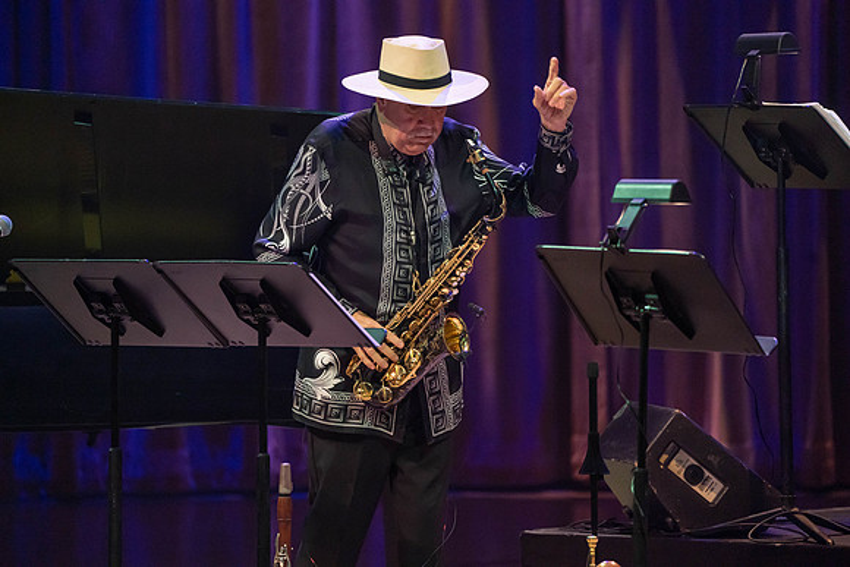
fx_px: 9446
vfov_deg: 3.4
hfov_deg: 5.2
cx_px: 425
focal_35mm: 400
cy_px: 284
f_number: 5.6
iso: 3200
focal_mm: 400
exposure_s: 1/320
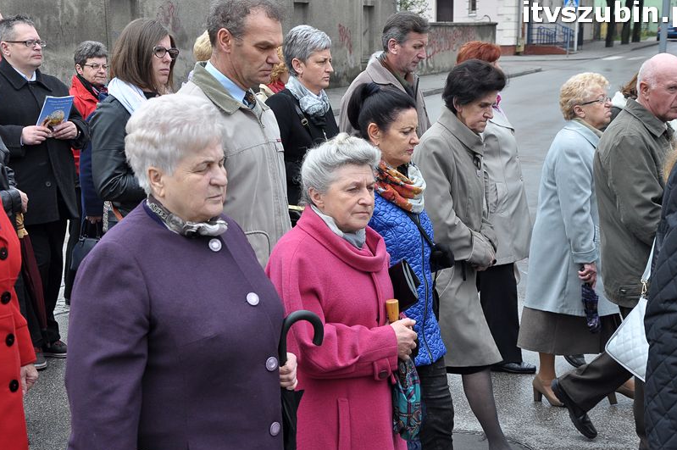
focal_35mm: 67
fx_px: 1259
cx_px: 353
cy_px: 226
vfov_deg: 20.3
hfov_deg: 30.1
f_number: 8
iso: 320
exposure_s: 1/250
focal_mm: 42
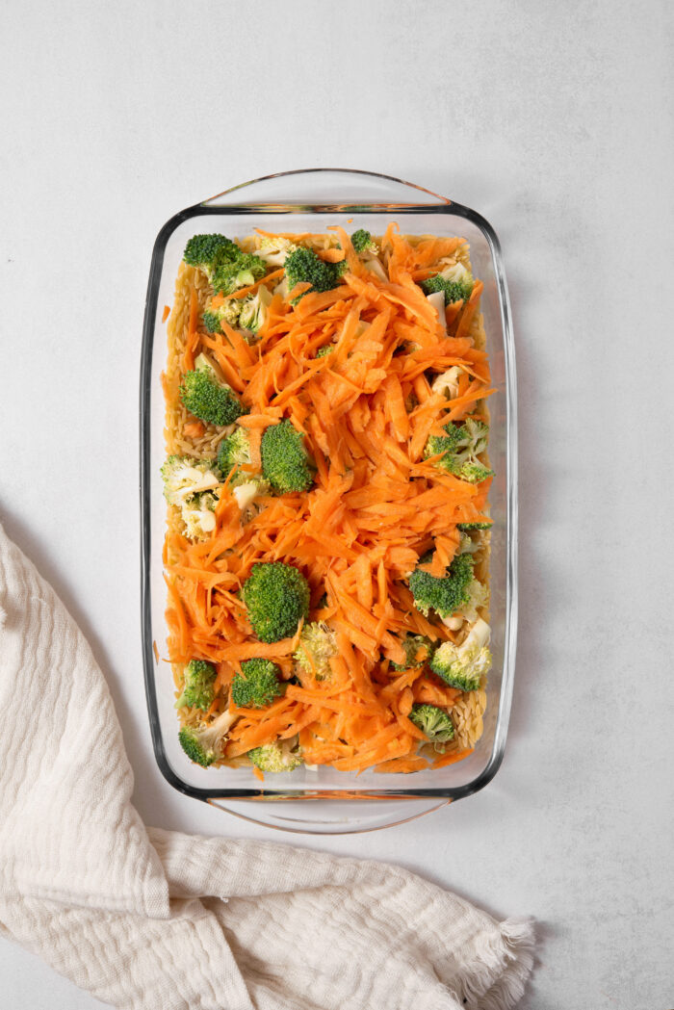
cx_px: 337
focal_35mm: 60
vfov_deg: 33.4
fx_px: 1684
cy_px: 505
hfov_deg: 22.6
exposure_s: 1/10
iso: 100
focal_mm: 60
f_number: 8
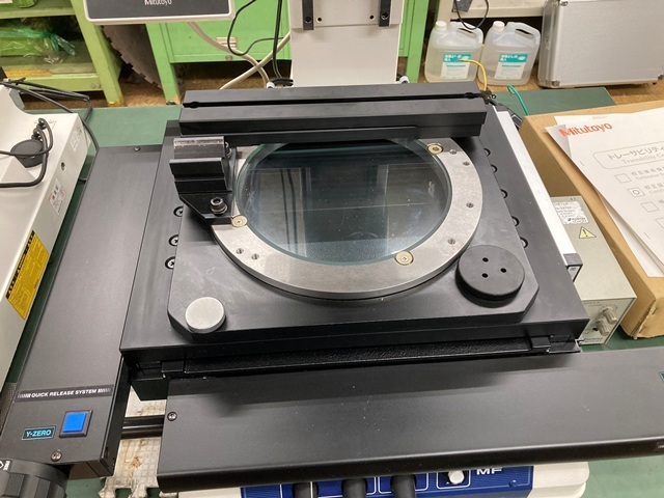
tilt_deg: -48.9
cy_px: 249
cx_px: 332
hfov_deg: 63.4
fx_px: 537
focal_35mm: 28
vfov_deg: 49.7
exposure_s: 1/60
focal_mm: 3.99
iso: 160
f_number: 1.8
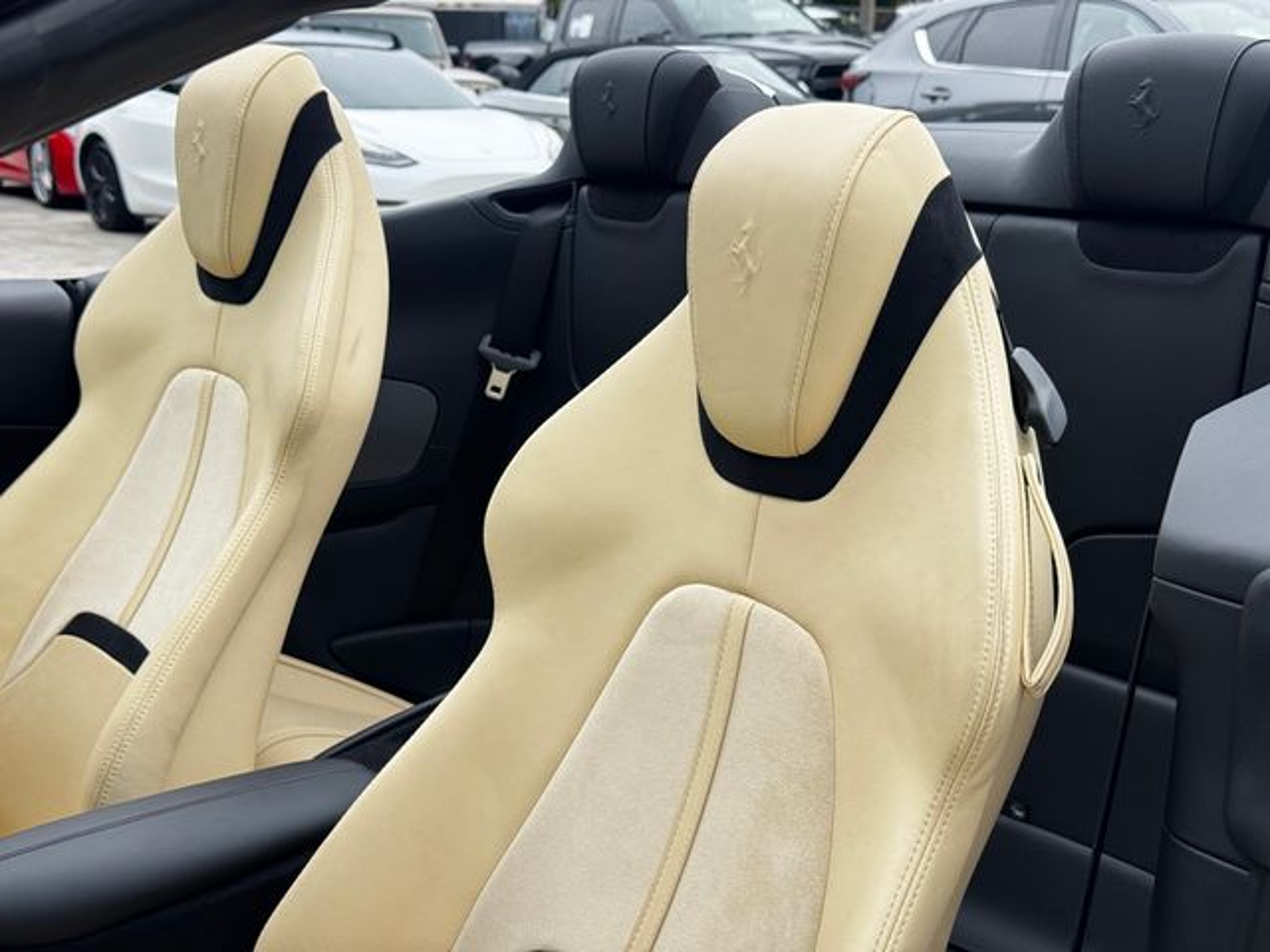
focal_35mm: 48
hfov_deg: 39.7
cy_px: 476
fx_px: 1761
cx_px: 635
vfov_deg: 30.3
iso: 64
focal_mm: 6.76
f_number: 1.78
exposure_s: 1/514
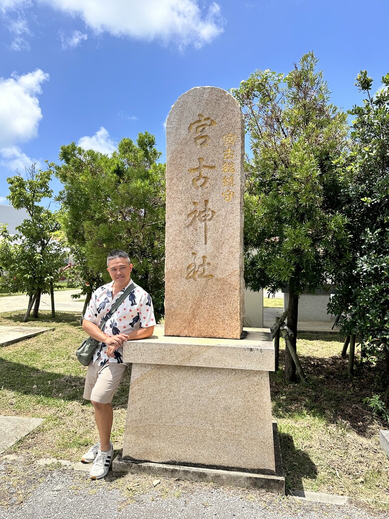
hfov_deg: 56.8
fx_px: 360
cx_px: 194
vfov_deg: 71.6
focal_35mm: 24
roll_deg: -0.1
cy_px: 260
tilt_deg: +1.7
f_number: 1.78
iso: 80
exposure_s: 1/2525
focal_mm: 6.86
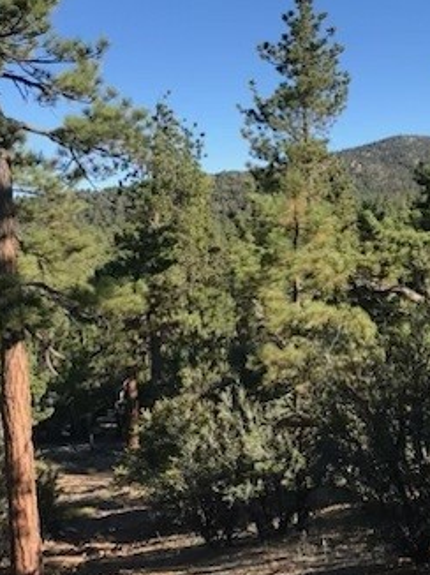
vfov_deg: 34.9
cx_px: 363
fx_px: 912
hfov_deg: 25.9
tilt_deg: -1.2
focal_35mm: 55
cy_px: 252
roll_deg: +4.1
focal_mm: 3.99
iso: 20
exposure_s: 1/1212
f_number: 1.8
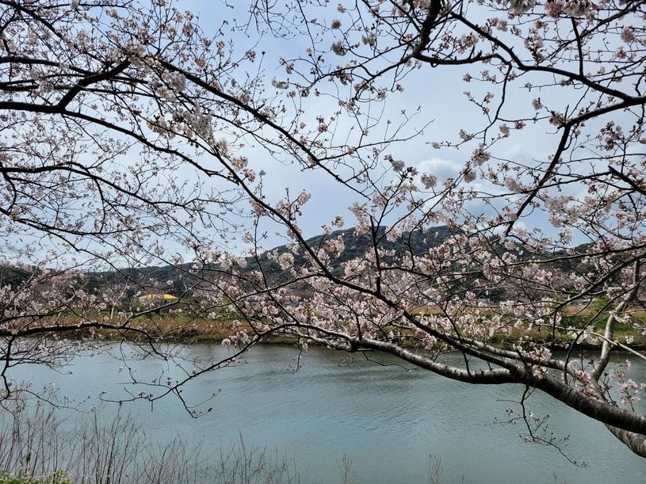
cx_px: 323
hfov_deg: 67.3
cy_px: 242
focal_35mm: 26
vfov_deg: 53.1
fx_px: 485
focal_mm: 5.4
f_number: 1.8
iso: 40
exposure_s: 1/5257
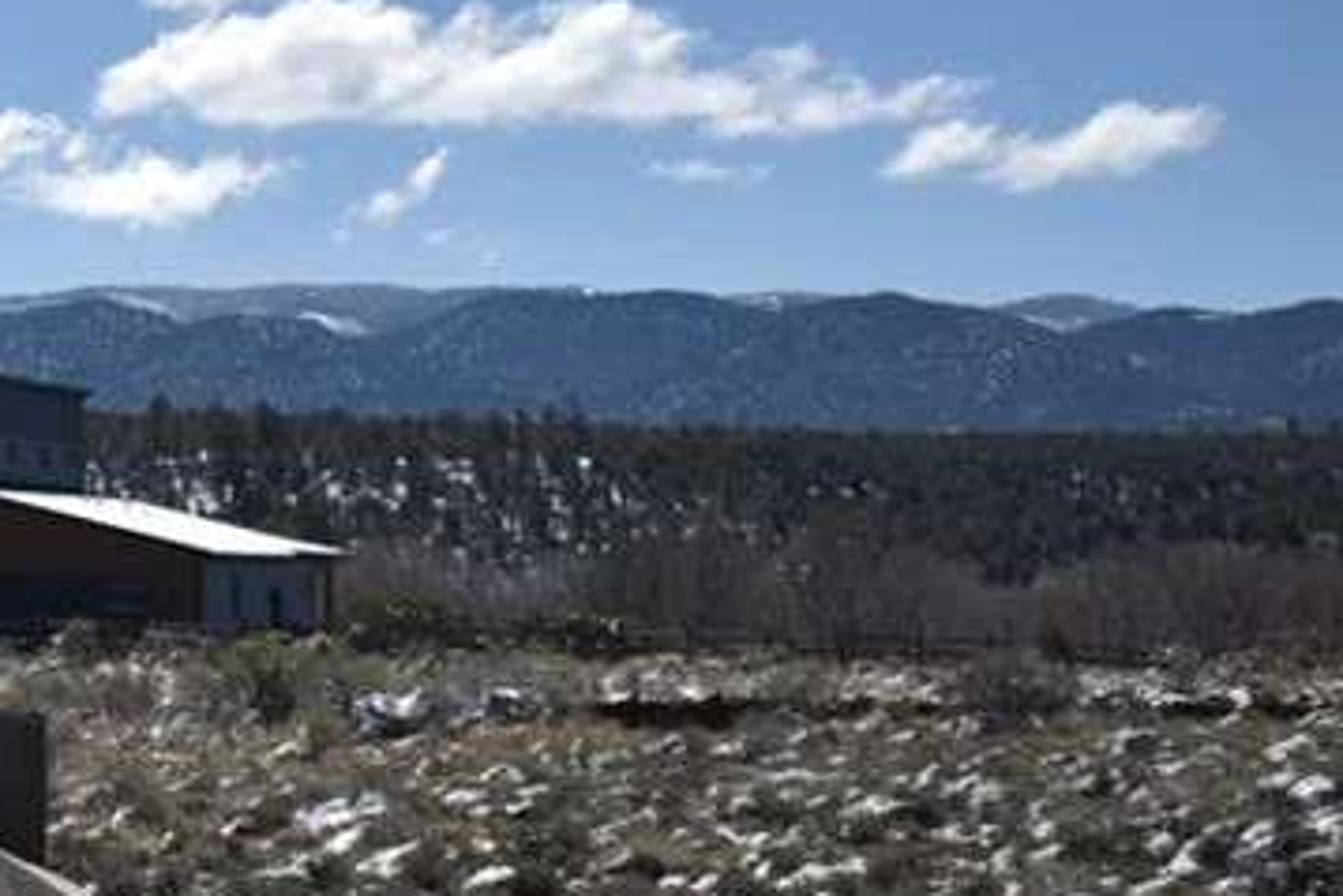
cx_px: -514
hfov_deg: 18.2
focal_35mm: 103
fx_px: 3844
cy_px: 549
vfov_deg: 13.3
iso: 100
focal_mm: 24
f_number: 4
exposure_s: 1/1600
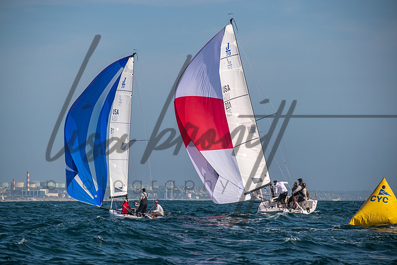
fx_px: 2303
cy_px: 133
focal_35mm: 209
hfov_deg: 9.9
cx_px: 191
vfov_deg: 6.6
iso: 200
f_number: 6.3
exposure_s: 1/2000
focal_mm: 130
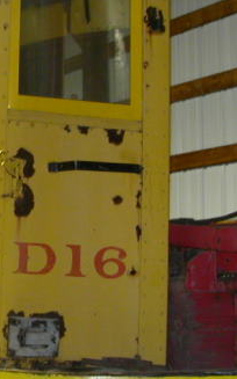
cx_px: -42
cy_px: 220
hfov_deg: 15.0
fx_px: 869
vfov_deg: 24.6
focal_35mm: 84
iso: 200
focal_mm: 5.6
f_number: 2.7
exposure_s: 1/12.2
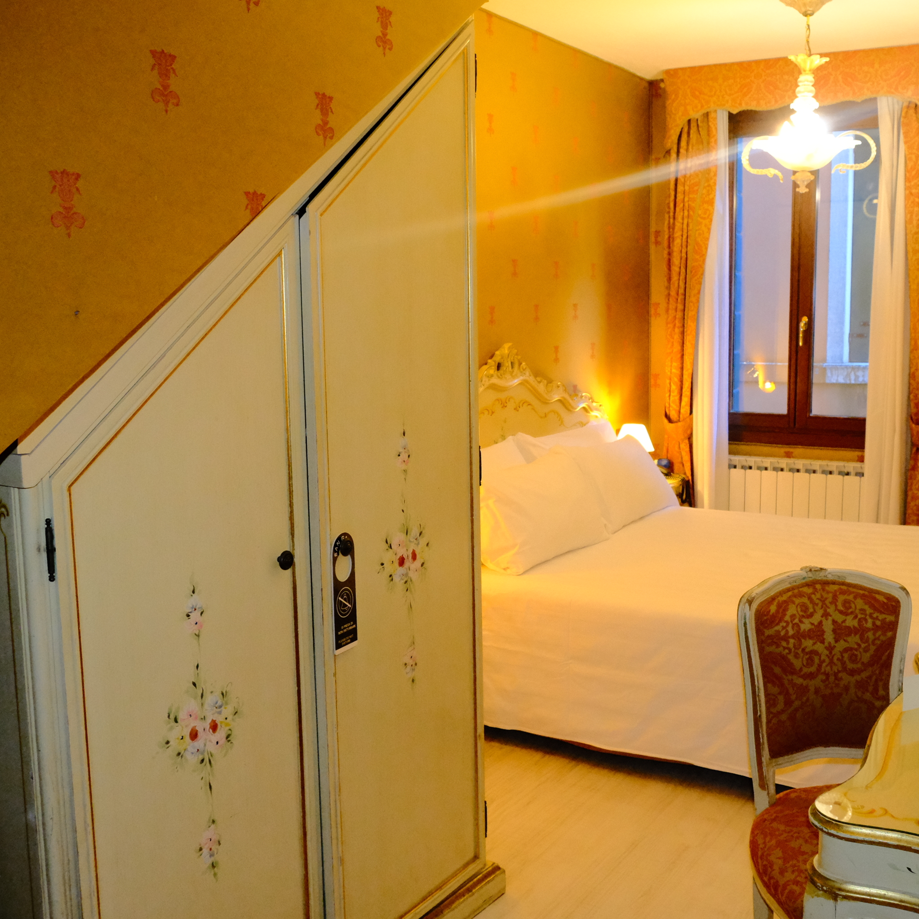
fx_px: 1051
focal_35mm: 35
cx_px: 549
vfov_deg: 47.2
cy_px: 466
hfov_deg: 47.0
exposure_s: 1/170
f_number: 4.5
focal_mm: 18
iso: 10000
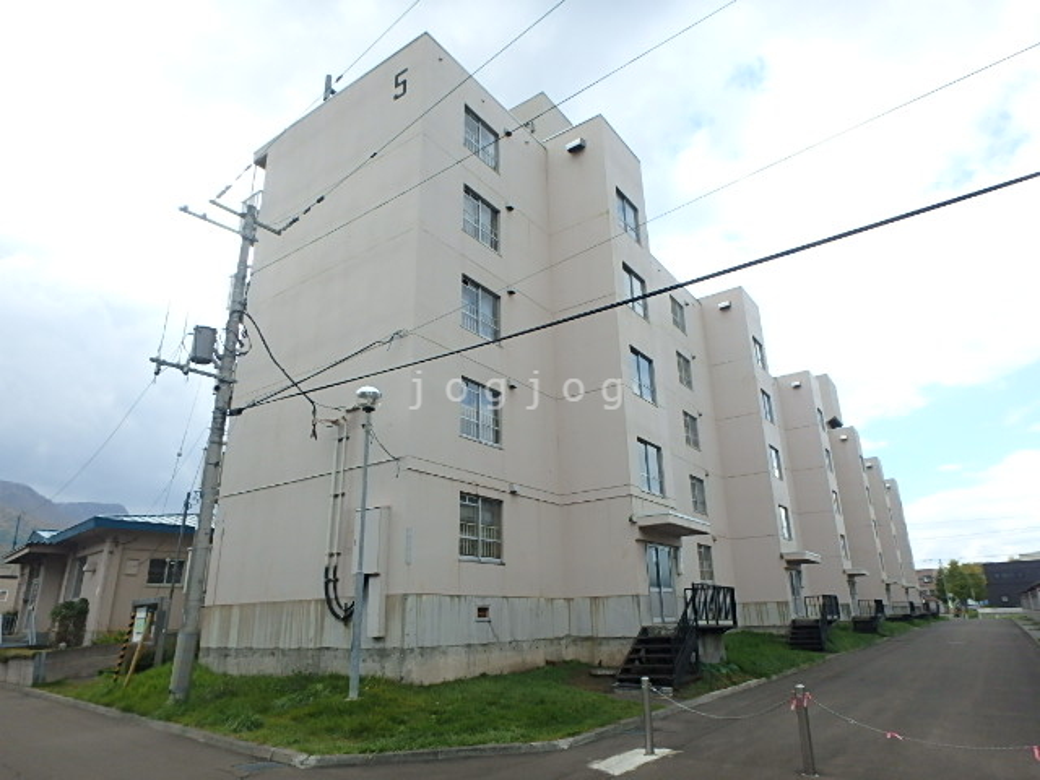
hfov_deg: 79.0
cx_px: 520
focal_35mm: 21
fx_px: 631
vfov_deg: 63.4
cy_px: 390
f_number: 3.5
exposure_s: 1/400
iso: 125
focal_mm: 3.7
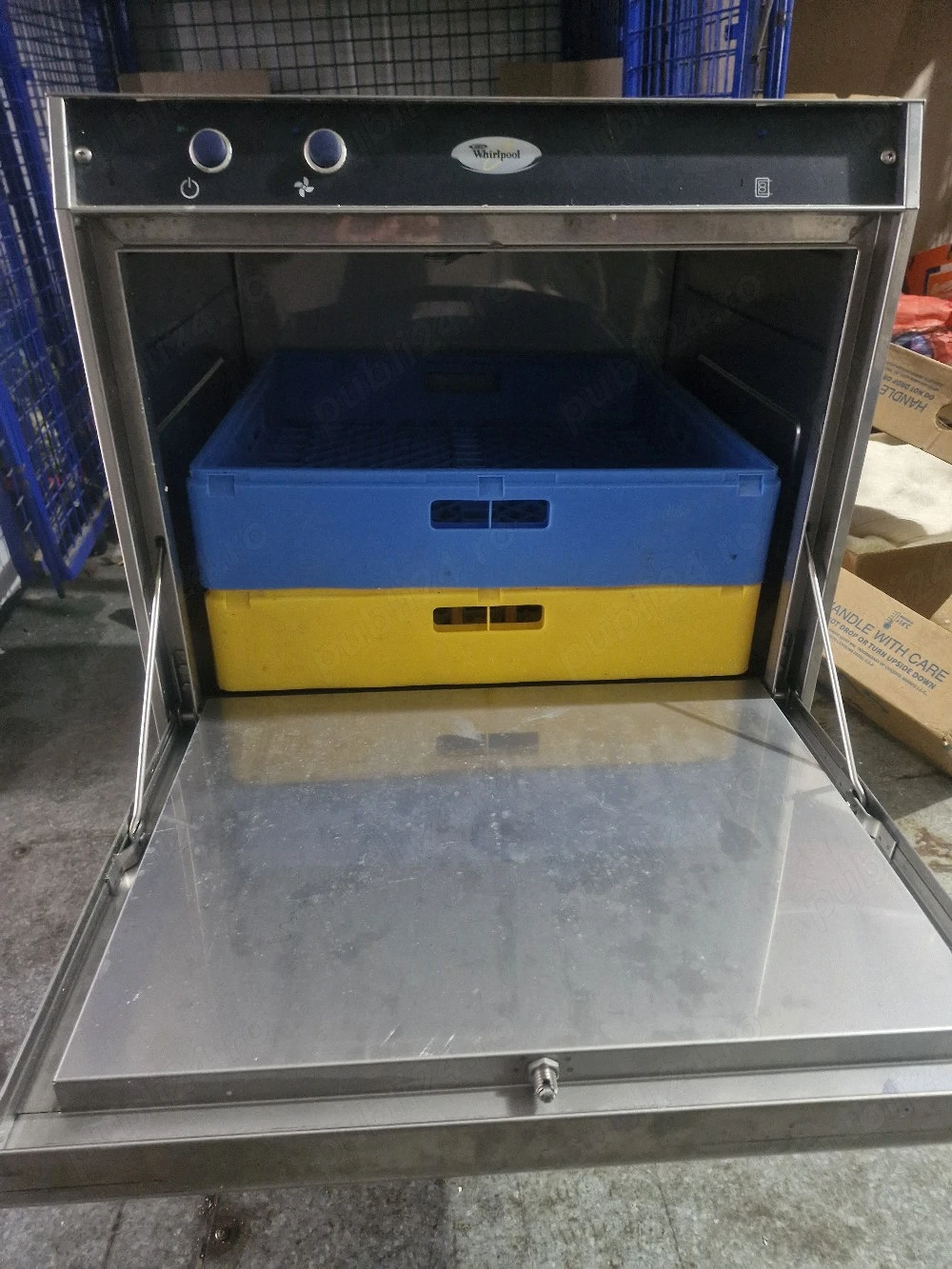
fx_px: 843
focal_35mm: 23
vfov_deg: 73.9
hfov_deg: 58.9
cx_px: 476
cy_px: 634
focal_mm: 5.54
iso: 1250
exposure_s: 1/25
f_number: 1.8
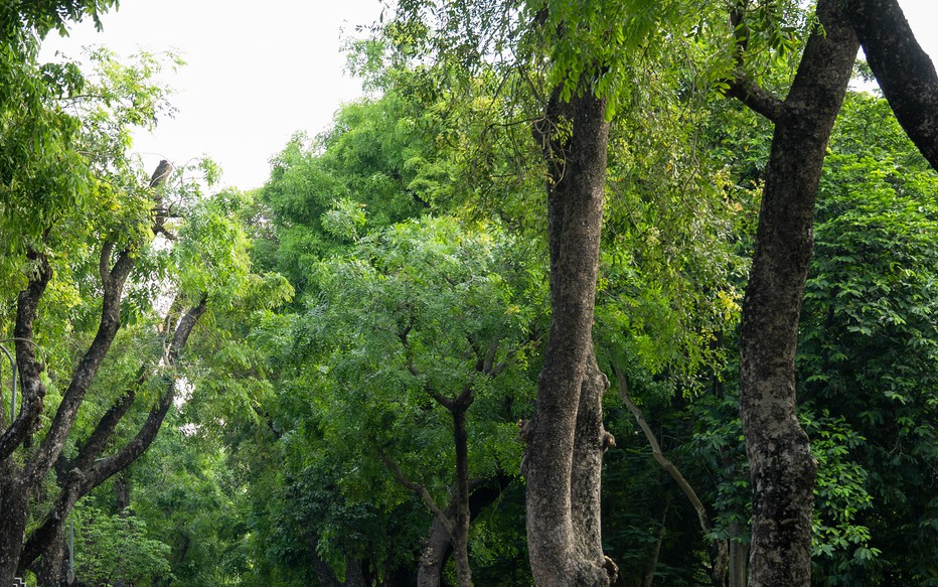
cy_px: 362
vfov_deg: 13.9
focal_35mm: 94
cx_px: 185
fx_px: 2404
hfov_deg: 21.8
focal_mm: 29
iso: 400
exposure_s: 1/250
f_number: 3.5
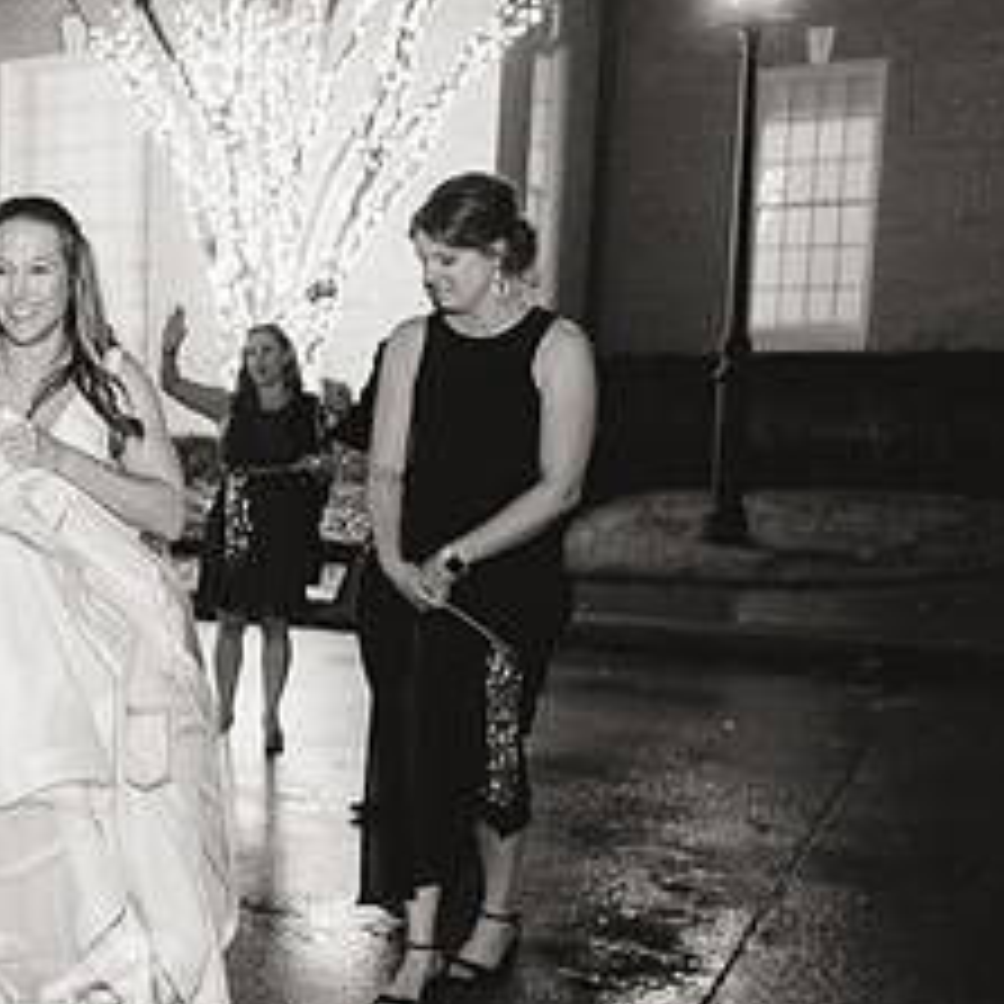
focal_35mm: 53
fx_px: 1739
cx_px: -81
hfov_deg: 29.3
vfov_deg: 31.9
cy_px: 680
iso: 4000
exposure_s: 1/80
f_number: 2.8
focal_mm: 24
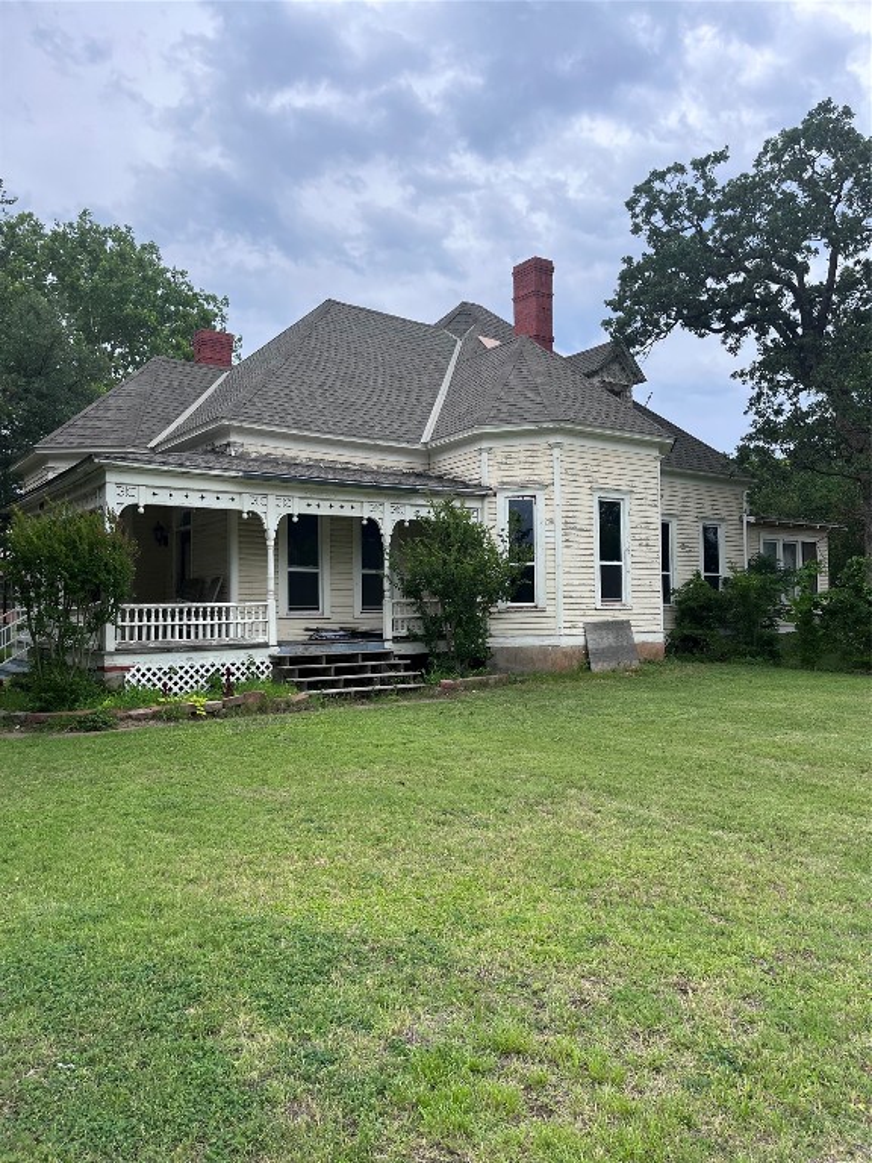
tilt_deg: +3.6
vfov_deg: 67.3
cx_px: 436
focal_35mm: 26
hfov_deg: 53.1
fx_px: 873
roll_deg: +2.1
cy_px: 582
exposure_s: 1/2358
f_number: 1.6
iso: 50
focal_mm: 5.1
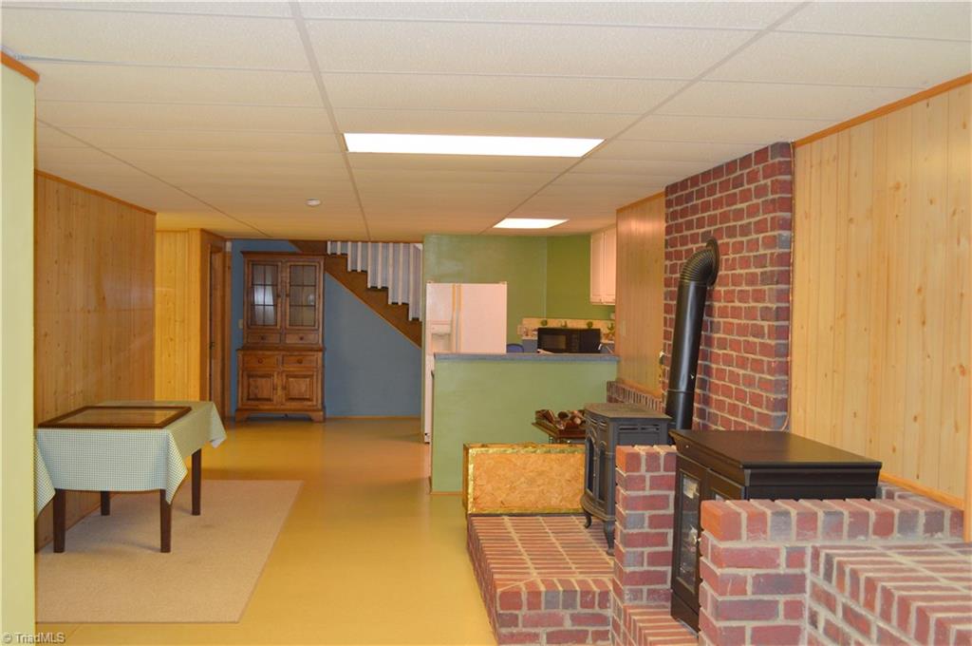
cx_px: 486
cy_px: 323
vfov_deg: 36.8
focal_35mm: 36
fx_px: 971
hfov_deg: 53.2
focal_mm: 24
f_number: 4
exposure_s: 1/60
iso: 560
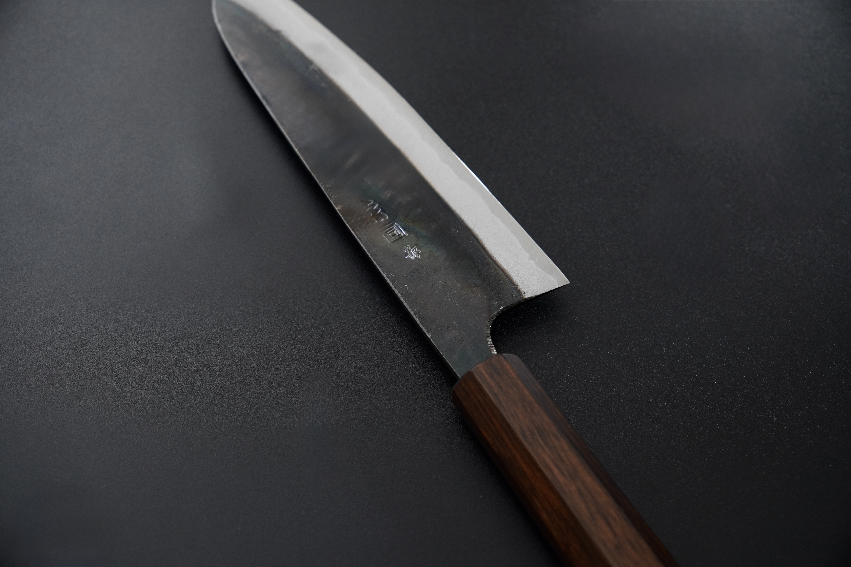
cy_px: 284
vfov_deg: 28.6
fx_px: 1113
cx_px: 426
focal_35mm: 47
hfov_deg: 41.8
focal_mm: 31.4
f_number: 5
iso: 250
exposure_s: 1/160
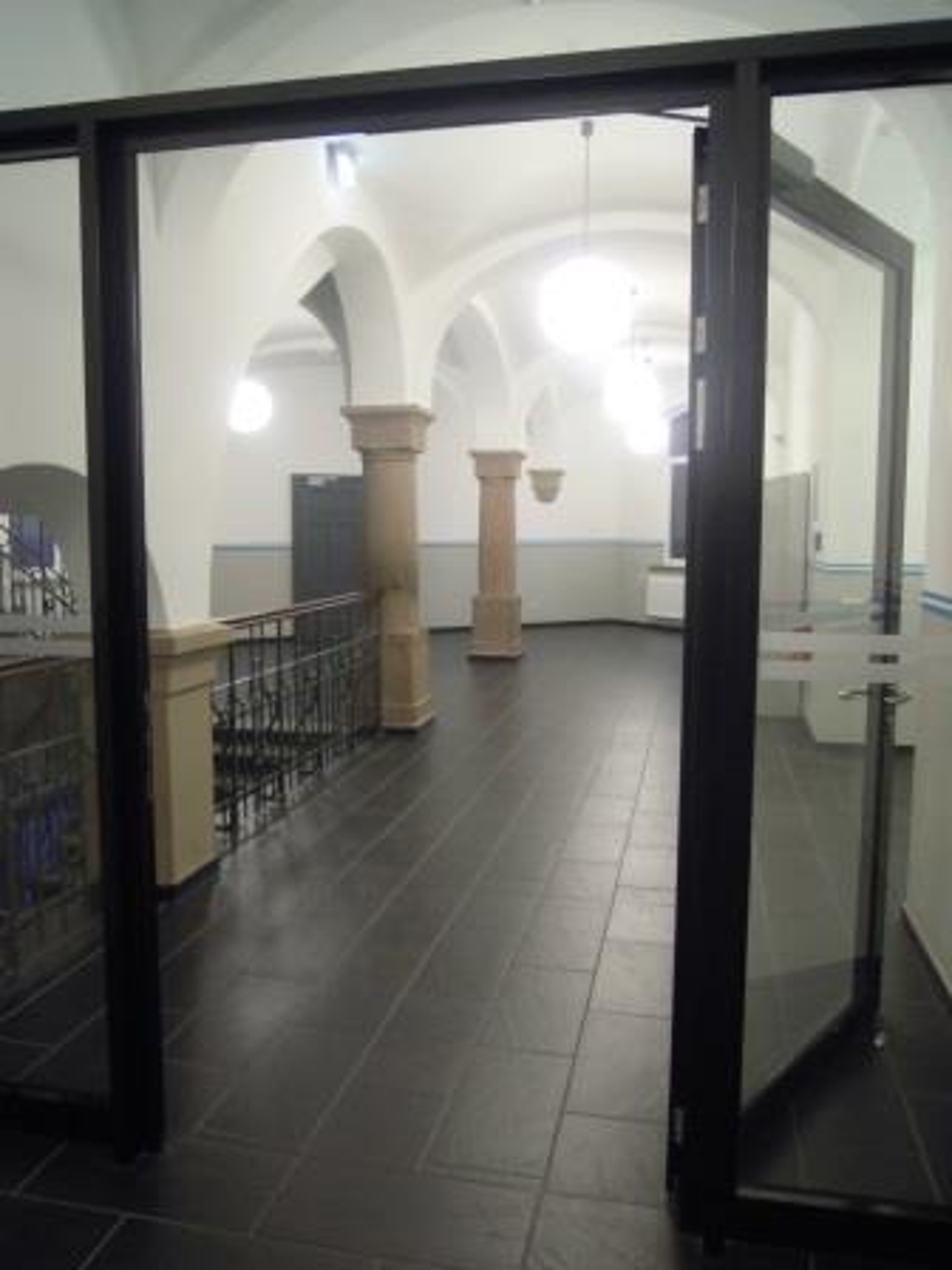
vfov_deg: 63.4
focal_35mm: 28
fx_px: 1027
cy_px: 635
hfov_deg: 49.7
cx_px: 476
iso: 360
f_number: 2.7
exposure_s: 1/30
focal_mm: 5
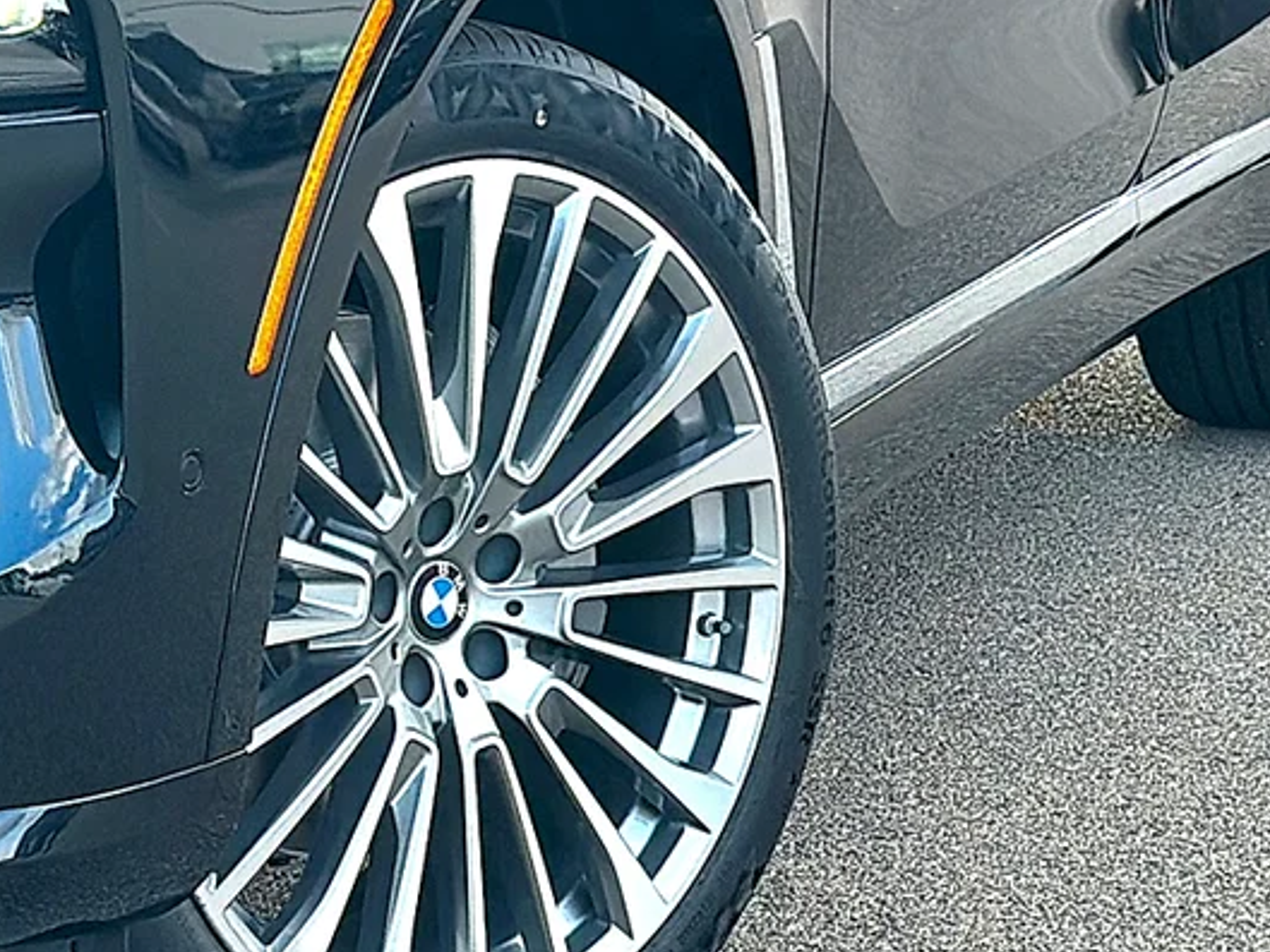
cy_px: 589
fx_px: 4367
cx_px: 771
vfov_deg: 12.4
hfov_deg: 16.5
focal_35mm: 119
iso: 80
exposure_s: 1/818
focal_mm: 6.86
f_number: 1.78
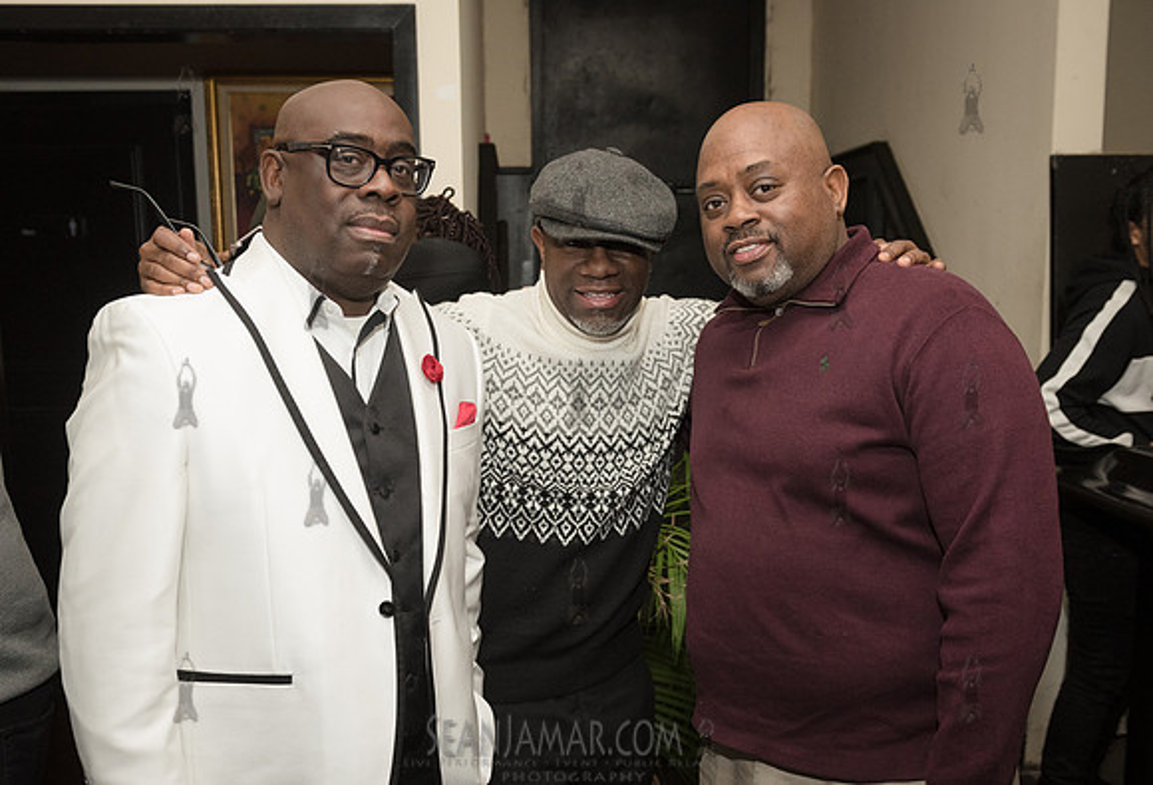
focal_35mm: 37
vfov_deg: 36.4
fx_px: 1192
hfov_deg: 51.6
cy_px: 462
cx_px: 581
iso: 2000
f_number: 4.5
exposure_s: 1/250
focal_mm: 31
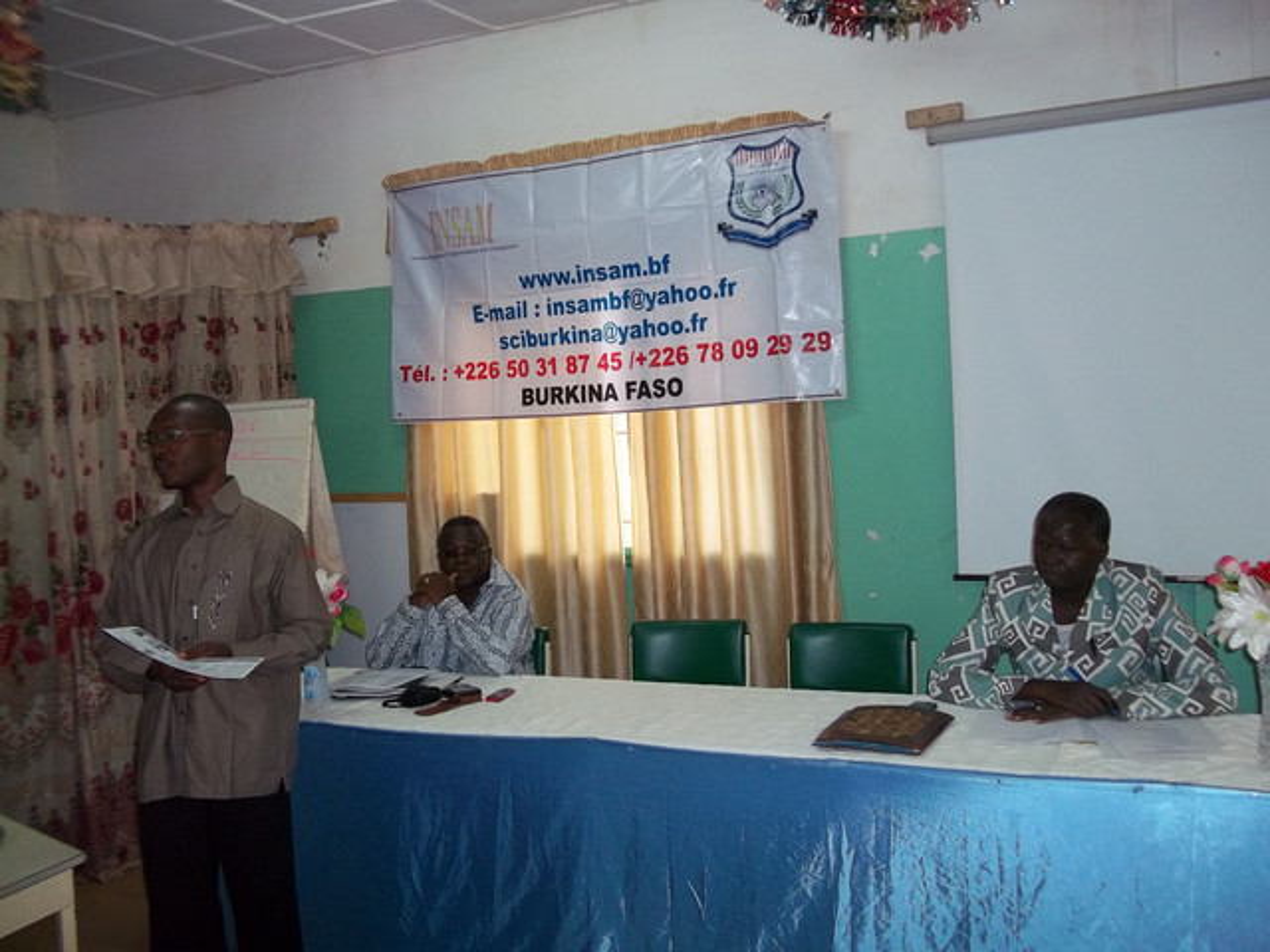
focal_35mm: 32
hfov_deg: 56.8
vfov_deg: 44.2
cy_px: 476
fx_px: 1174
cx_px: 635
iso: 160
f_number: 2.9
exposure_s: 1/30
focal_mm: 5.7
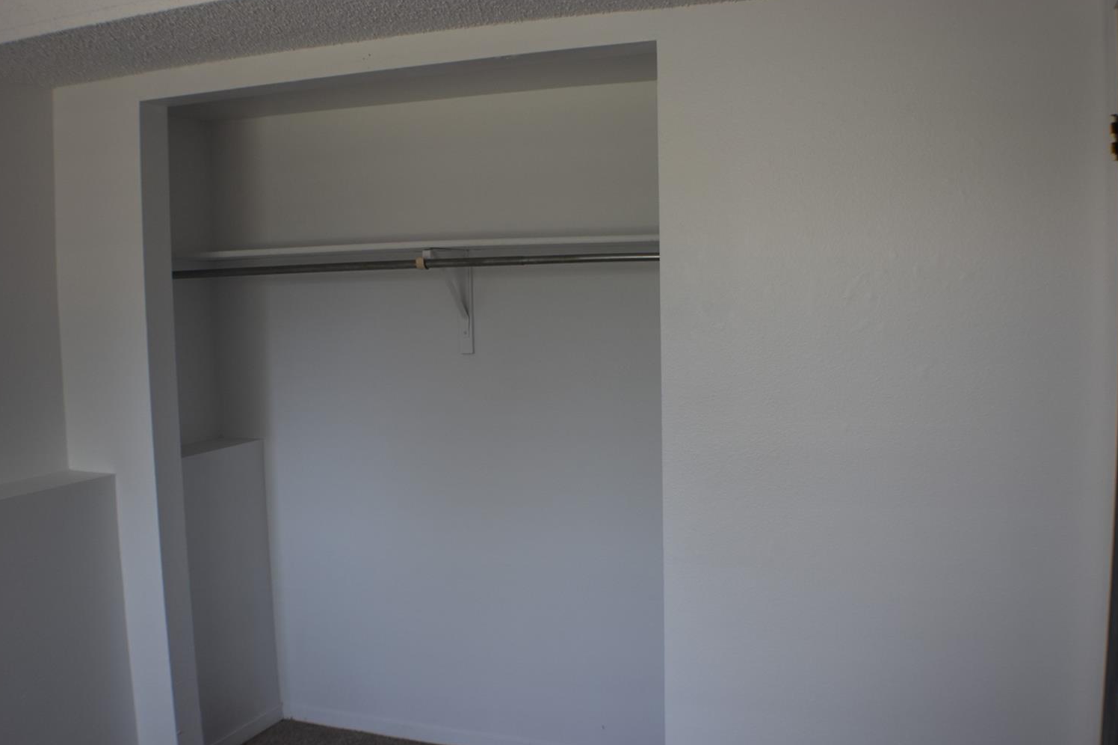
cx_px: 589
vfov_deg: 28.9
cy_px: 392
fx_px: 1444
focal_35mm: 47
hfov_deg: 42.3
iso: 400
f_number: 4.2
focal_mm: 29
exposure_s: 1/60
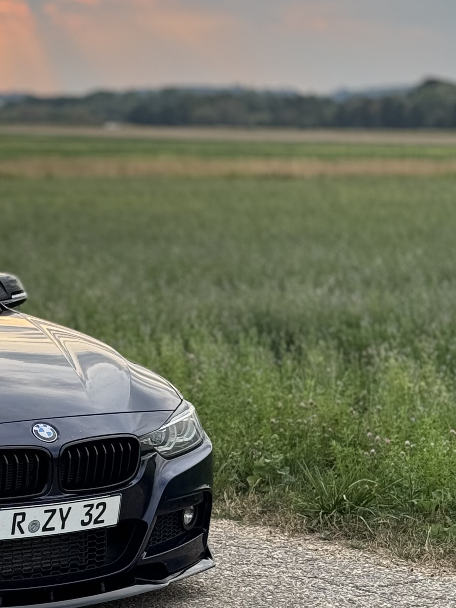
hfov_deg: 11.5
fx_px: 2231
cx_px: -64
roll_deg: -0.5
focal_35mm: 127
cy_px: 445
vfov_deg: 15.5
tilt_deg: -7.3
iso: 64
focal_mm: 6.76
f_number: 1.78
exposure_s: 1/402
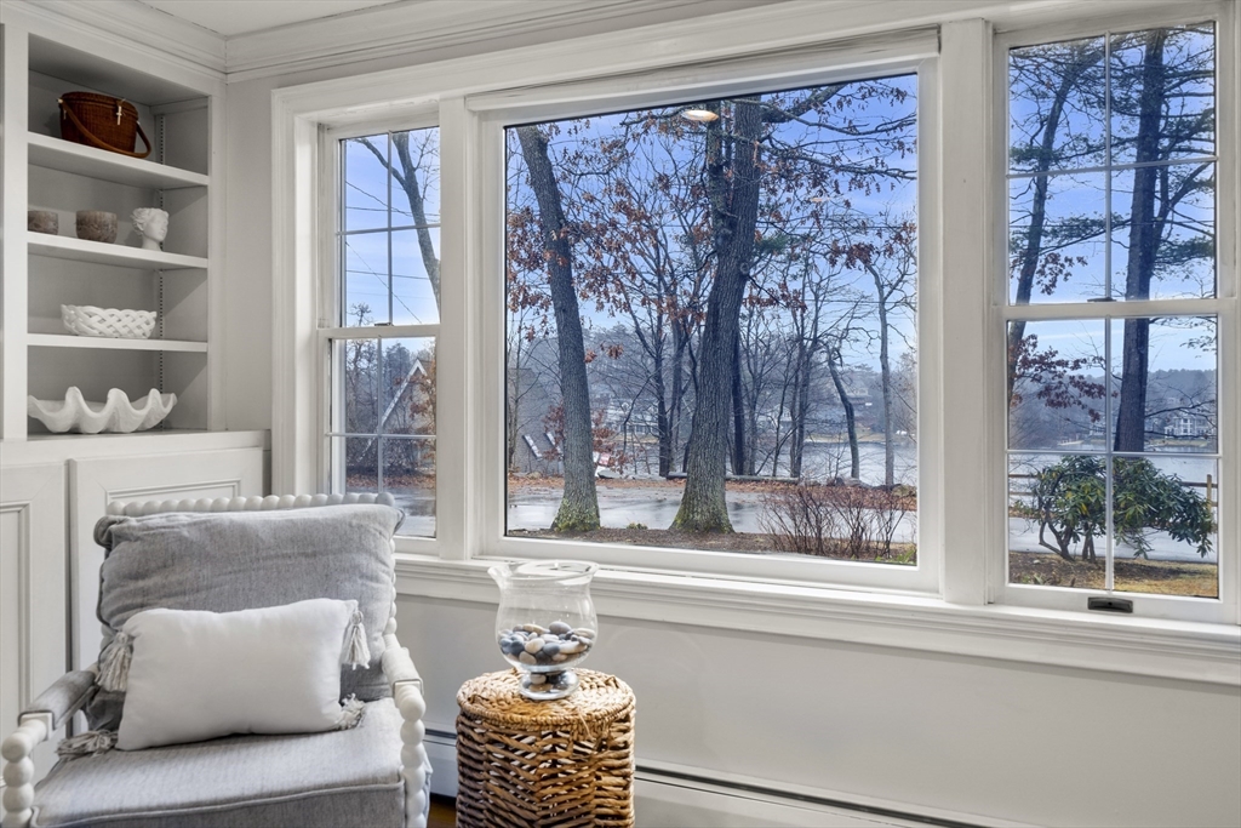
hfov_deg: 65.5
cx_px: 620
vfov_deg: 46.4
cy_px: 414
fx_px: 965
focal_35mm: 28
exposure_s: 1/15
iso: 400
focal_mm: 28
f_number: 7.1
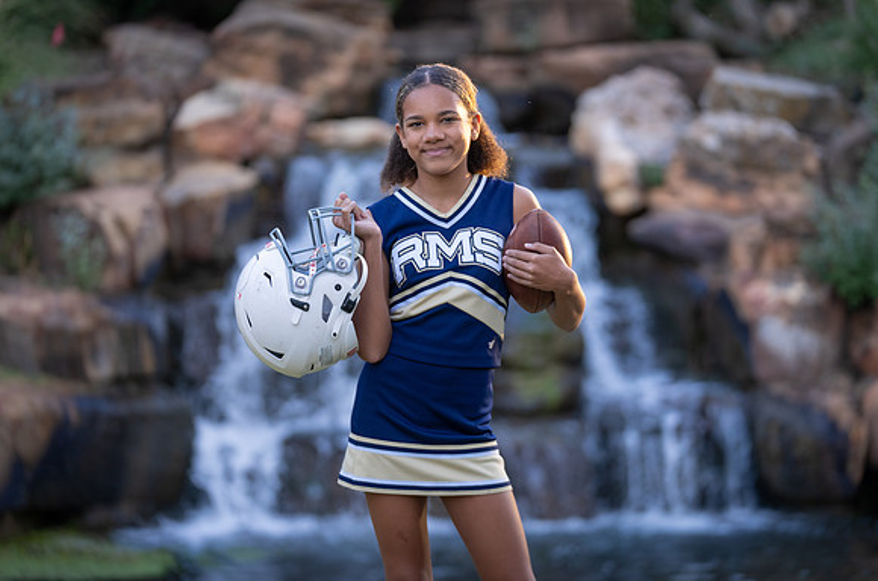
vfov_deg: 9.5
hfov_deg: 14.3
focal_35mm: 144
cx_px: 418
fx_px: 3499
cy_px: 275
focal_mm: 137
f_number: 2.8
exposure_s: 1/320
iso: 640
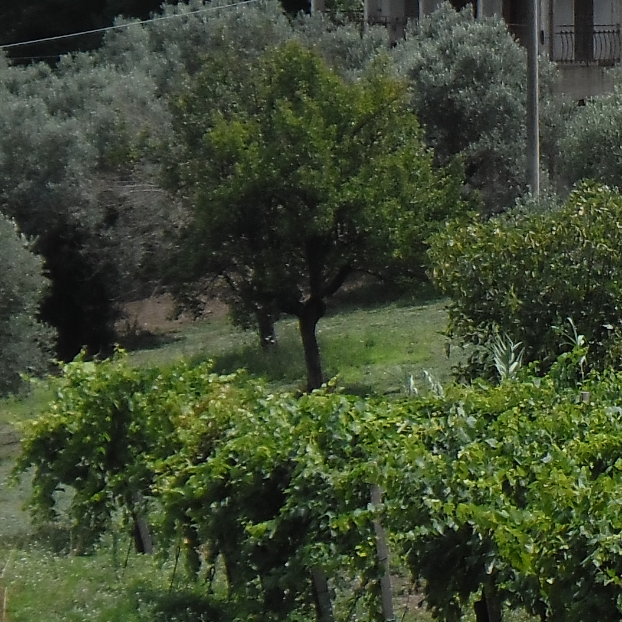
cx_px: 736
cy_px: 150
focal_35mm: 268
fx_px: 5448
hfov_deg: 6.5
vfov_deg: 6.5
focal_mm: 13.2
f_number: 3.9
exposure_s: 1/824
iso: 80
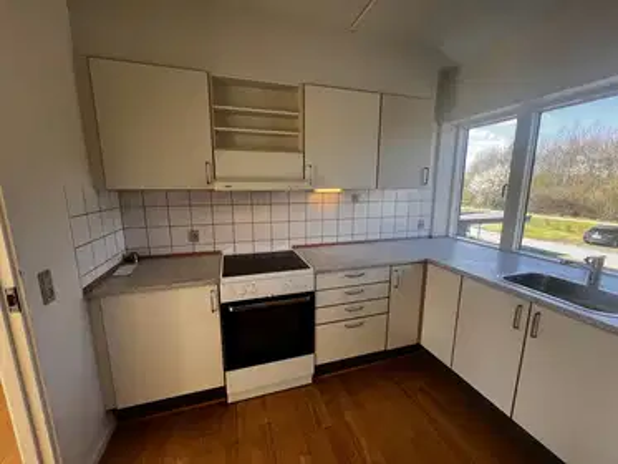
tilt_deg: -10.1
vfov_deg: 89.9
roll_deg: -0.2
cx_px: 309
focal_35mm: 13
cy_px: 232
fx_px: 232
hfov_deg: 106.2
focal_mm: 1.57
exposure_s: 1/125
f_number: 1.8
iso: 32
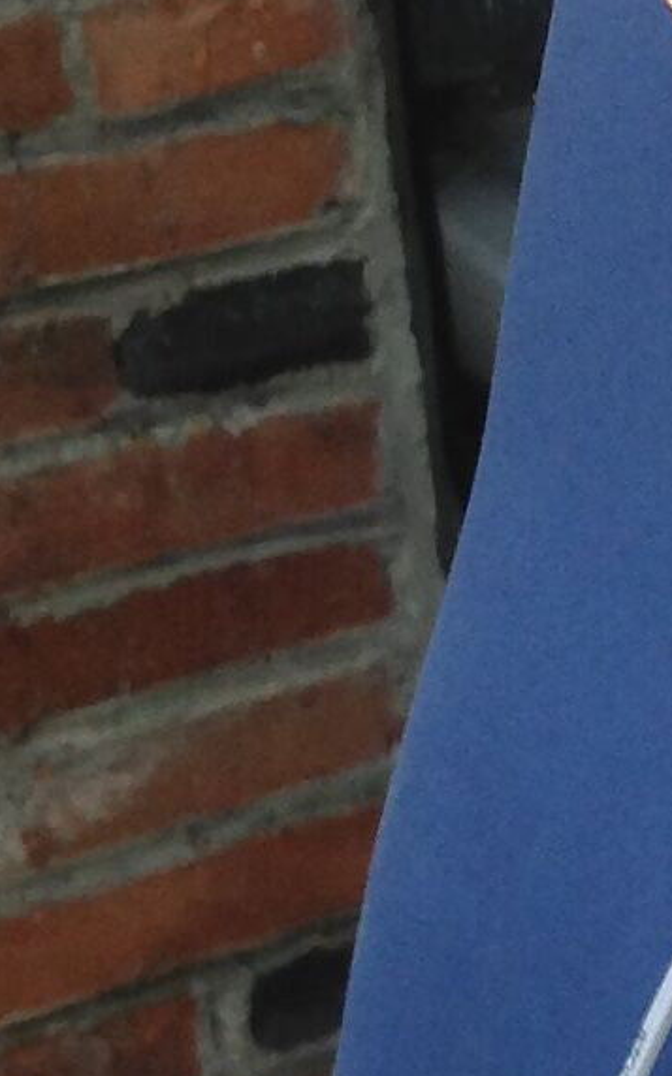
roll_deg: +2.1
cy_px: 226
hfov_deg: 7.2
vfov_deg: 12.4
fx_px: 4928
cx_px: 1724
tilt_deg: -18.1
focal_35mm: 168
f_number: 2.4
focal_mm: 4.28
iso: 50
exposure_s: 1/270
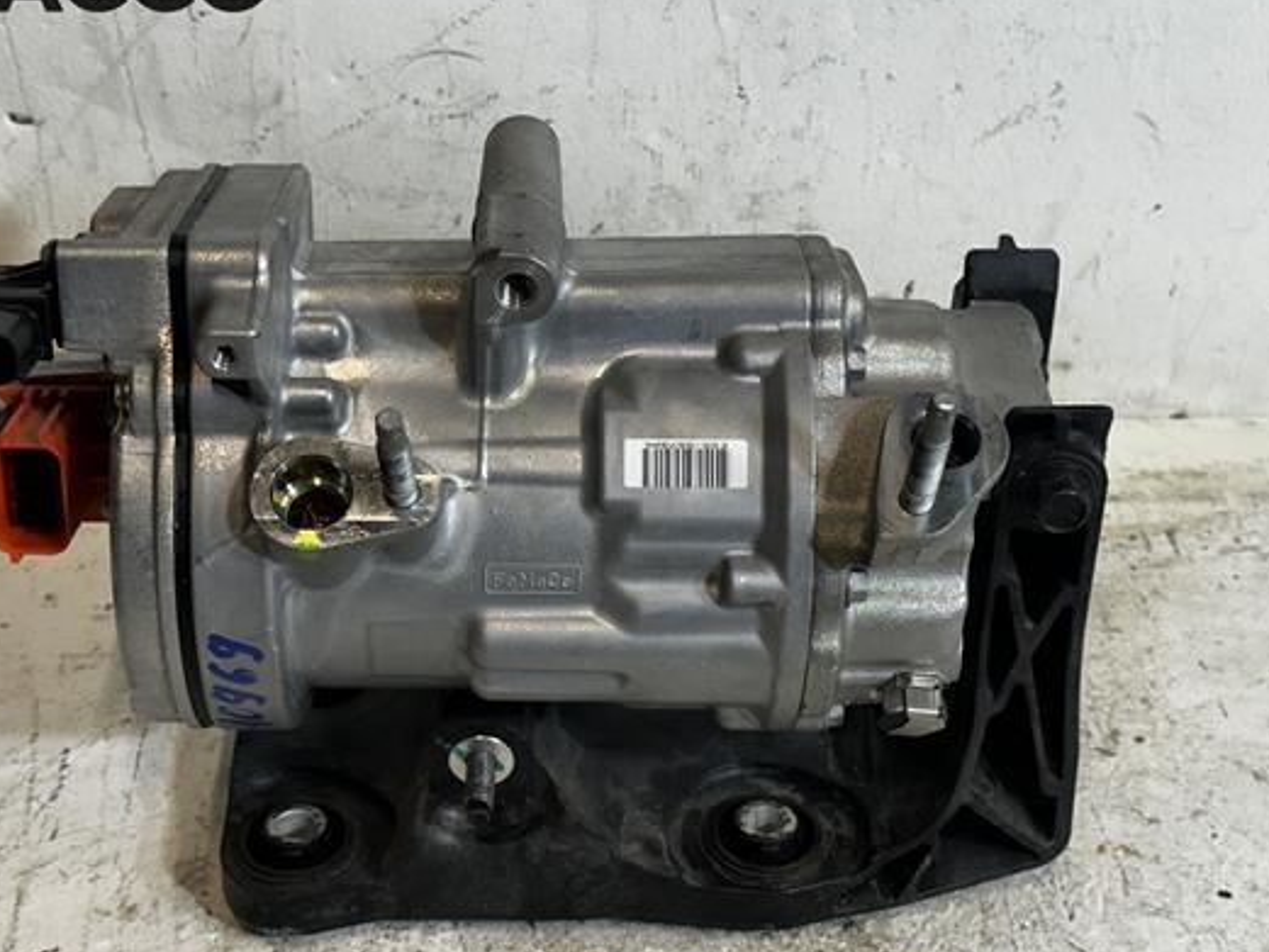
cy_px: 514
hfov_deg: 32.7
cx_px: 585
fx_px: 2163
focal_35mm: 59
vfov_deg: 24.8
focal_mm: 6.86
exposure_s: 1/100
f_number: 1.78
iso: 80
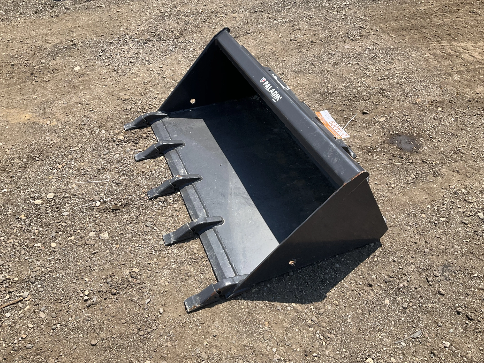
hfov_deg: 61.7
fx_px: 405
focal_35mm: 29
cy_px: 182
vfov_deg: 48.2
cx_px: 242
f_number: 1.8
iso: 25
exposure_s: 1/1195
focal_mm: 3
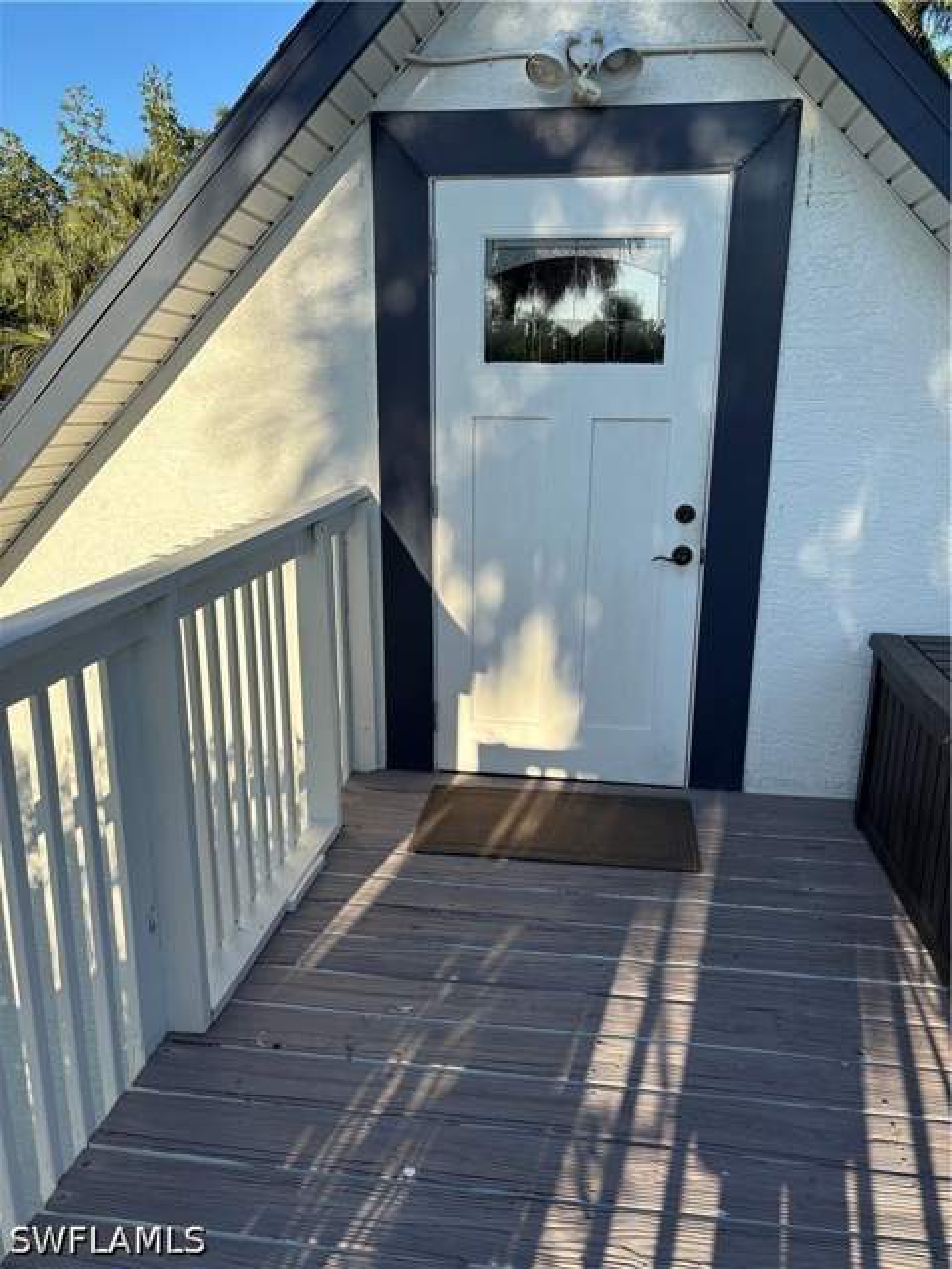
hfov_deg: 53.1
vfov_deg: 67.3
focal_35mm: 26
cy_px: 634
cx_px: 476
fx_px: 953
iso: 50
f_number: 1.6
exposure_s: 1/1812
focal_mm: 5.96
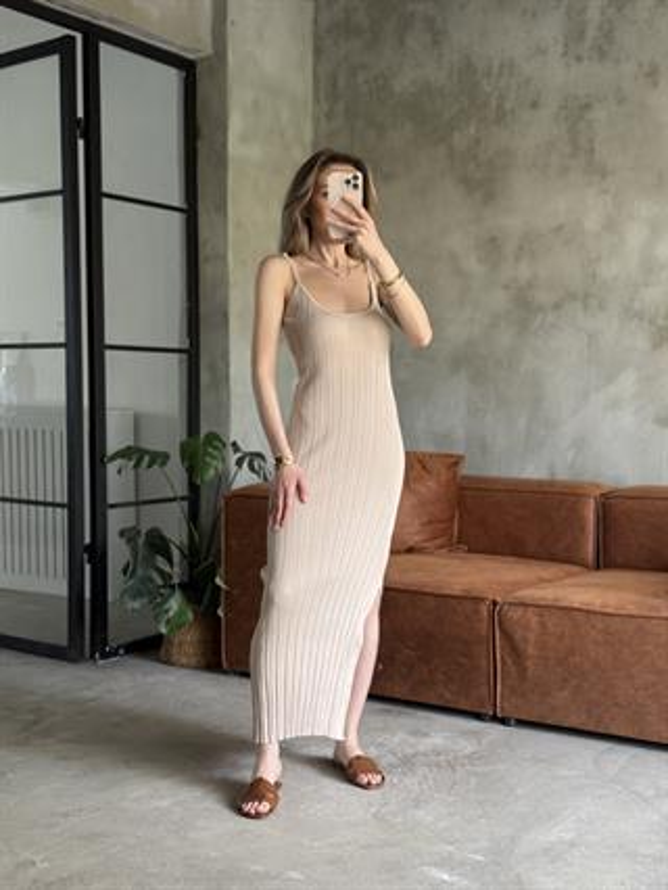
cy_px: 445
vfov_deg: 39.6
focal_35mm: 48
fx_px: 1234
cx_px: 334
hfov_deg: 30.3
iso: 100
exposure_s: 1/60
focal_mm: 6.76
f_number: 1.78
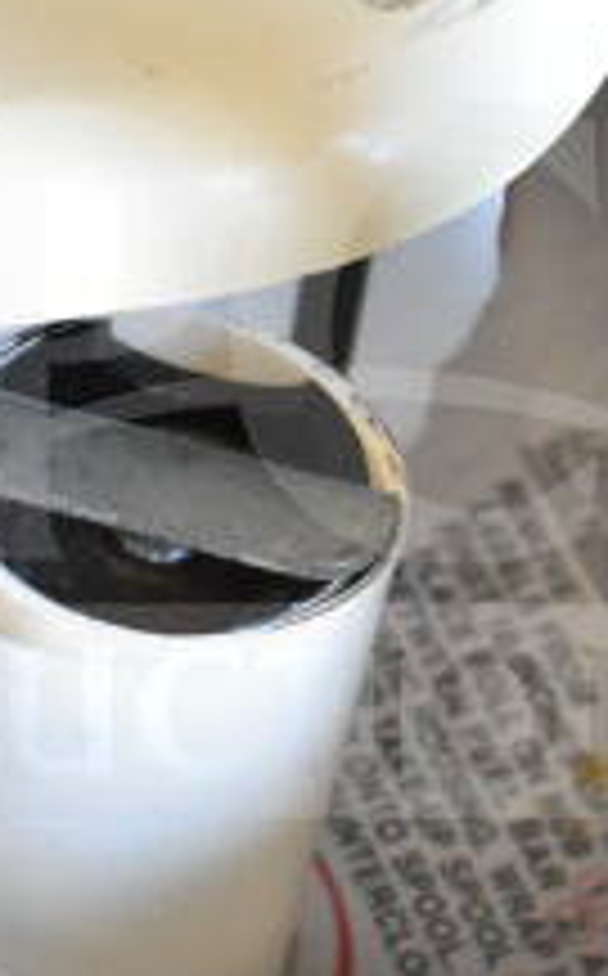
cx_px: 338
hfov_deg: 9.2
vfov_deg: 14.7
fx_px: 3777
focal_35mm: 142
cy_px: 459
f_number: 4
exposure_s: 1/60
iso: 1600
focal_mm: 22
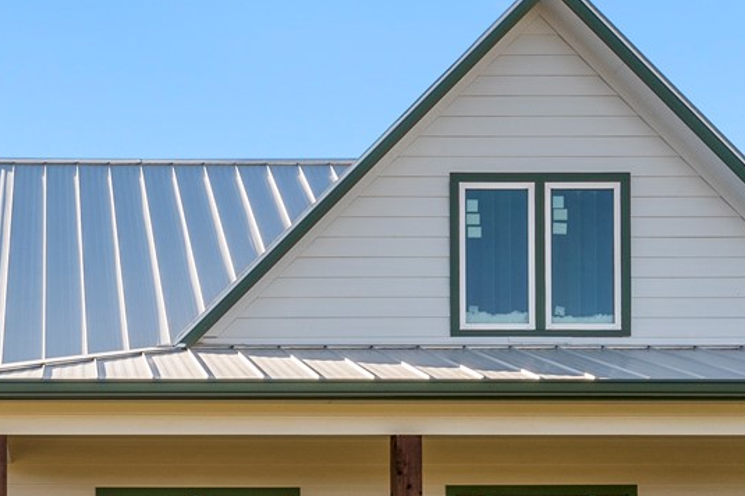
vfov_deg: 19.3
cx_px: 47
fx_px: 1344
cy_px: 649
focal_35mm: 65
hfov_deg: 29.4
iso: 250
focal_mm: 16
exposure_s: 1/125
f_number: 8
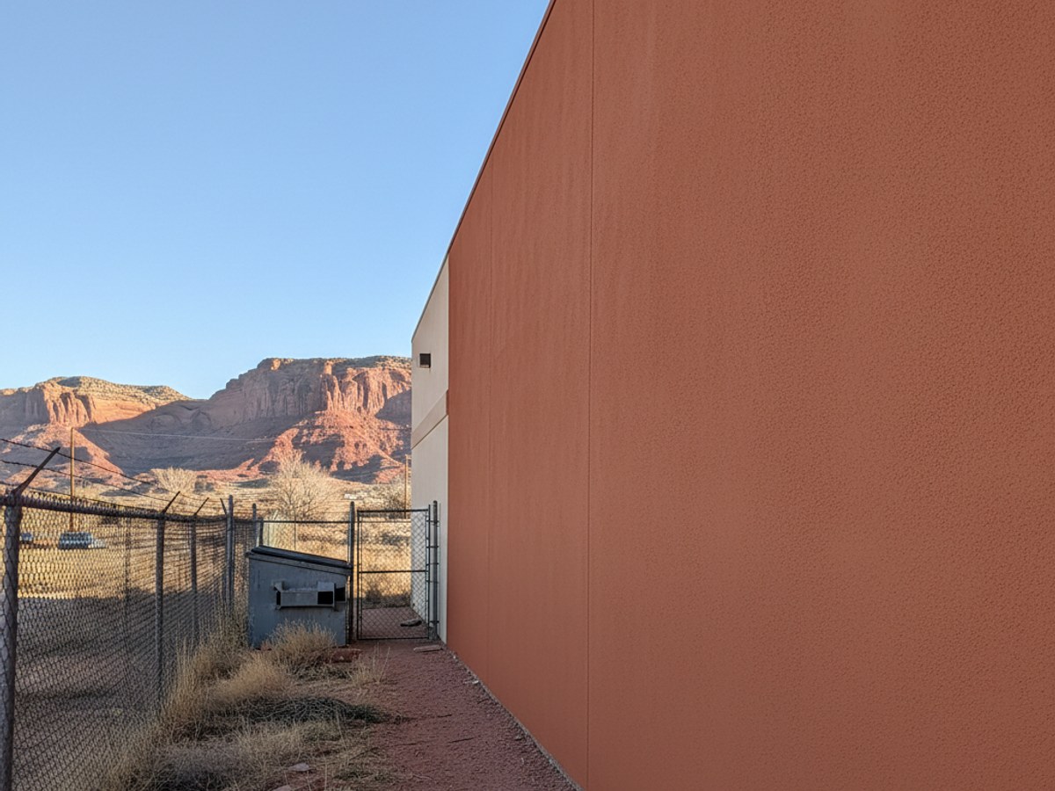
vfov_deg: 53.1
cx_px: 528
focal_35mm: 26
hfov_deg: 67.3
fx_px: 792
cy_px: 396
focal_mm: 5.7
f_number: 1.5
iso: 449
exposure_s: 1/1090
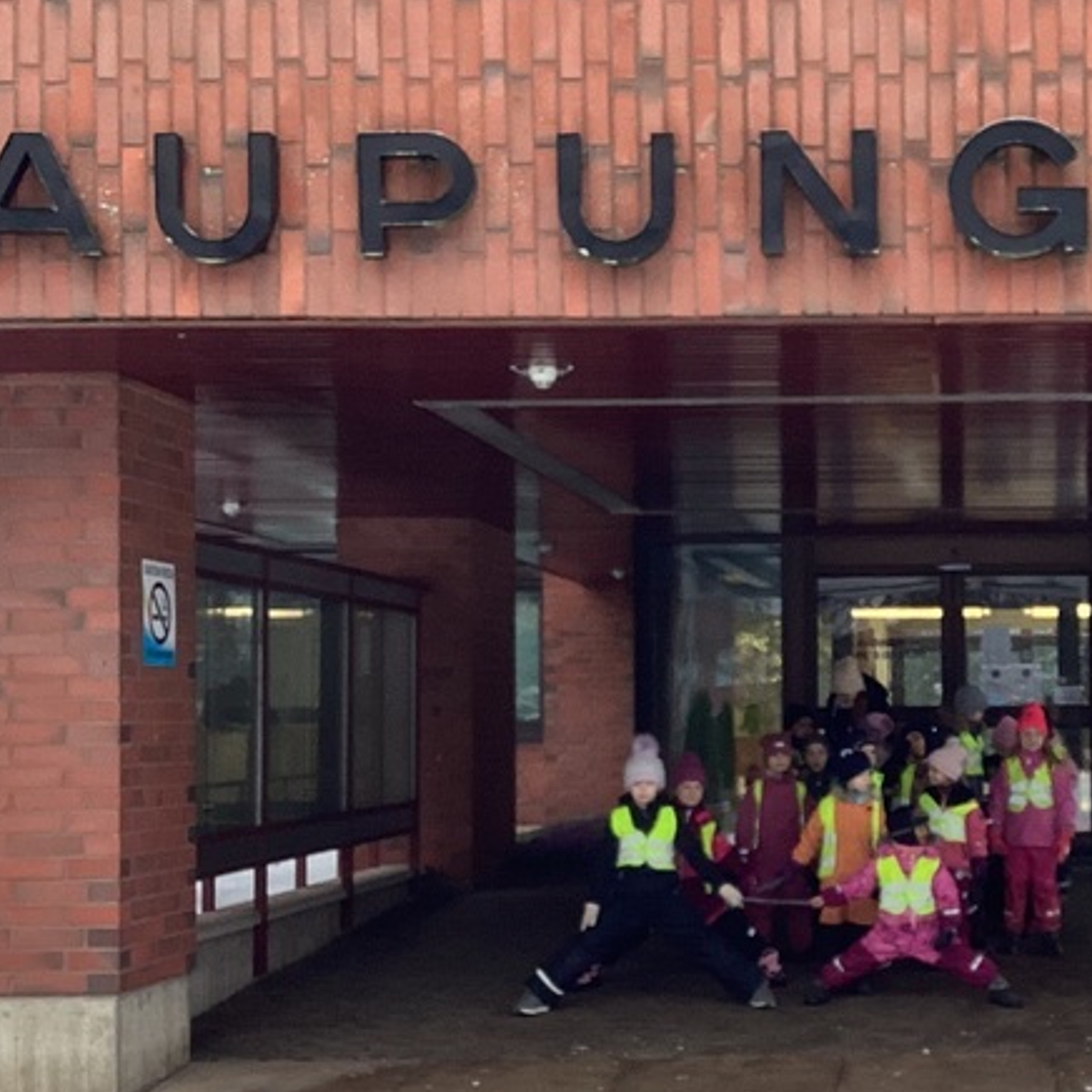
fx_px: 2391
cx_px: 918
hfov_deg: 25.2
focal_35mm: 67
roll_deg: +0.2
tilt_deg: +0.2
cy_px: 674
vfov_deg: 25.7
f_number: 2.4
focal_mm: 3.3
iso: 80
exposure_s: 1/50
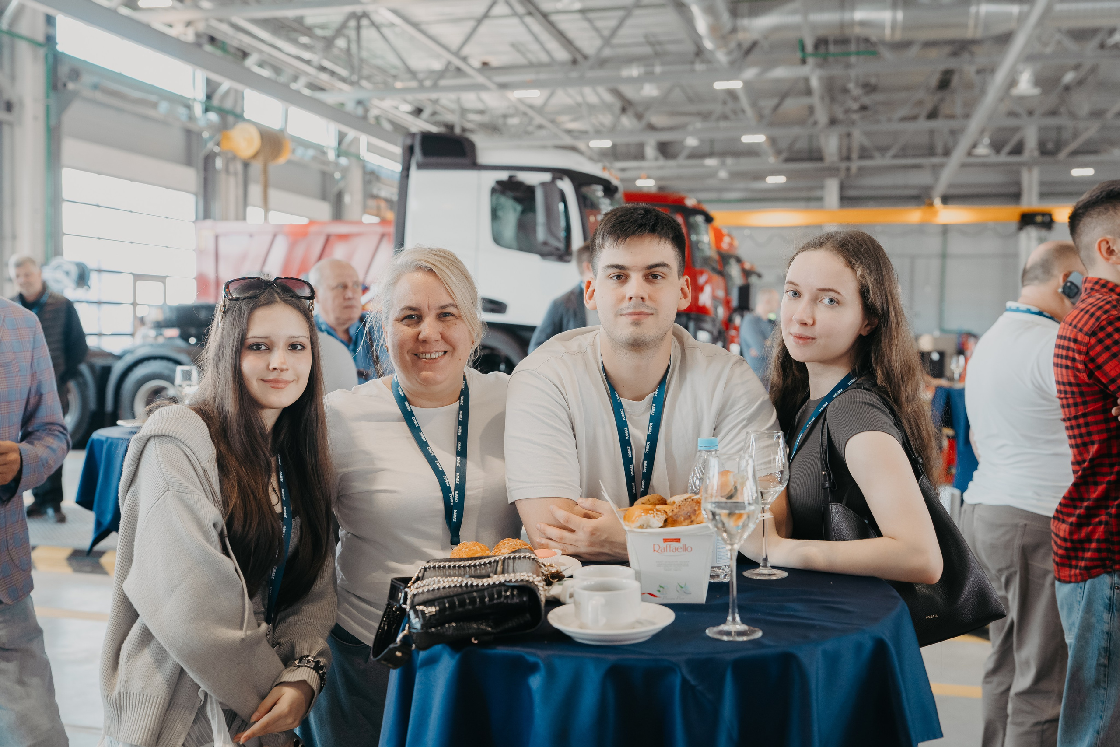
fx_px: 1089
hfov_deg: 54.4
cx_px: 560
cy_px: 374
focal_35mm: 35
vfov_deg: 37.9
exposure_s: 1/125
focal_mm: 35
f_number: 3.2
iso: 500
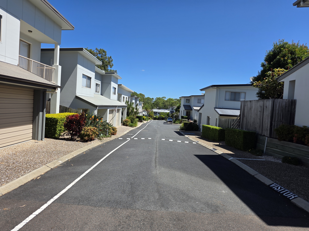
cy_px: 116
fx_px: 205
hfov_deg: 73.9
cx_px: 154
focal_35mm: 23
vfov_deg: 58.9
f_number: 1.7
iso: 80
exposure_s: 1/6574
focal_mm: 6.25
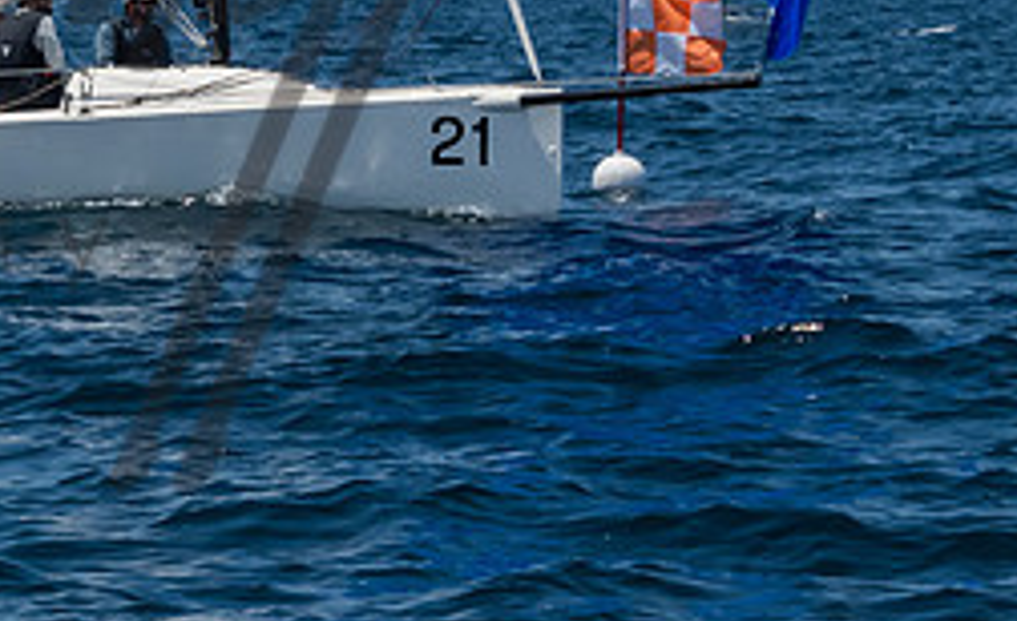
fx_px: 7878
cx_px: 8
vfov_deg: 4.5
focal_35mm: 286
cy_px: 93
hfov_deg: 7.4
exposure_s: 1/1000
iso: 640
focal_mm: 70
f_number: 14
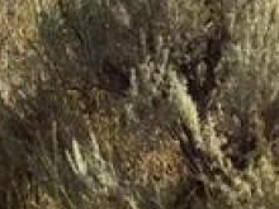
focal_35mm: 135
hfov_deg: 12.6
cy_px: -103
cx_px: -297
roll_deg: +0.9
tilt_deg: -5.6
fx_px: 1088
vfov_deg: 10.6
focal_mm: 4.15
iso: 32
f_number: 2.2
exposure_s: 1/1464
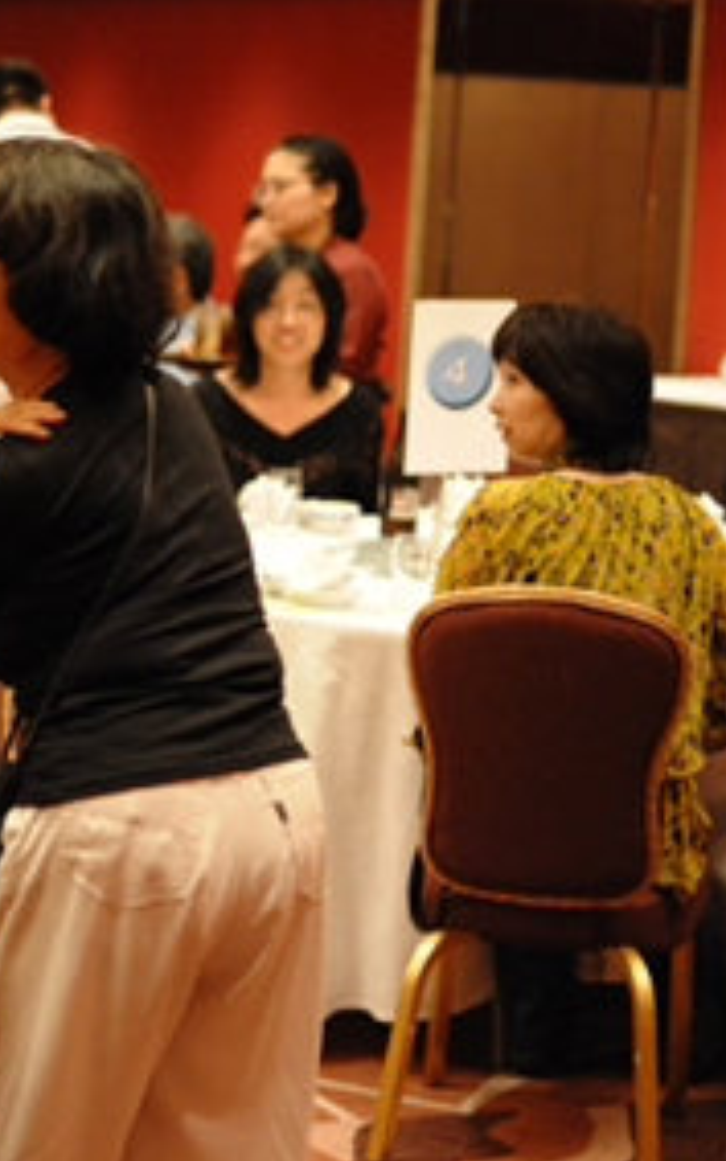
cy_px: 406
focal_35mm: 115
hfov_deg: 10.7
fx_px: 3639
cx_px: -582
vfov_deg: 18.1
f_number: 2.8
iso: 4000
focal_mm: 50
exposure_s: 1/125
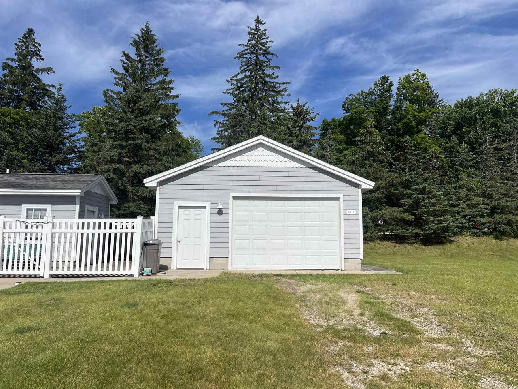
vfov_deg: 53.1
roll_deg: -0.9
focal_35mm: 26
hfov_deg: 67.3
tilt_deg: +6.6
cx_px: 259
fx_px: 389
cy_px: 194
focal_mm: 5.7
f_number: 1.5
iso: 50
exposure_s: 1/10309
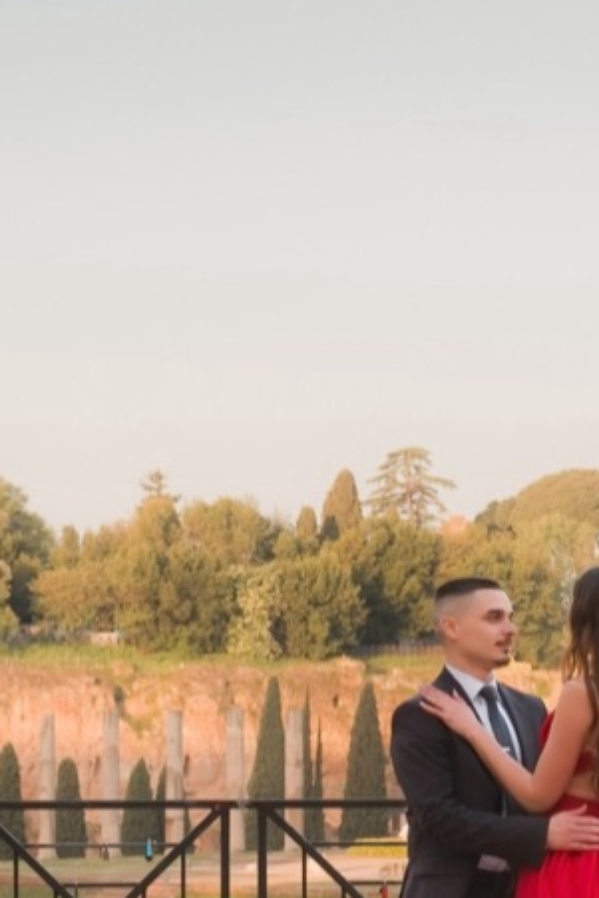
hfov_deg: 10.1
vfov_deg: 15.3
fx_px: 3317
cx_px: 828
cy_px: 713
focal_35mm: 133
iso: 200
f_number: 4.5
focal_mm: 50
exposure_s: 1/250
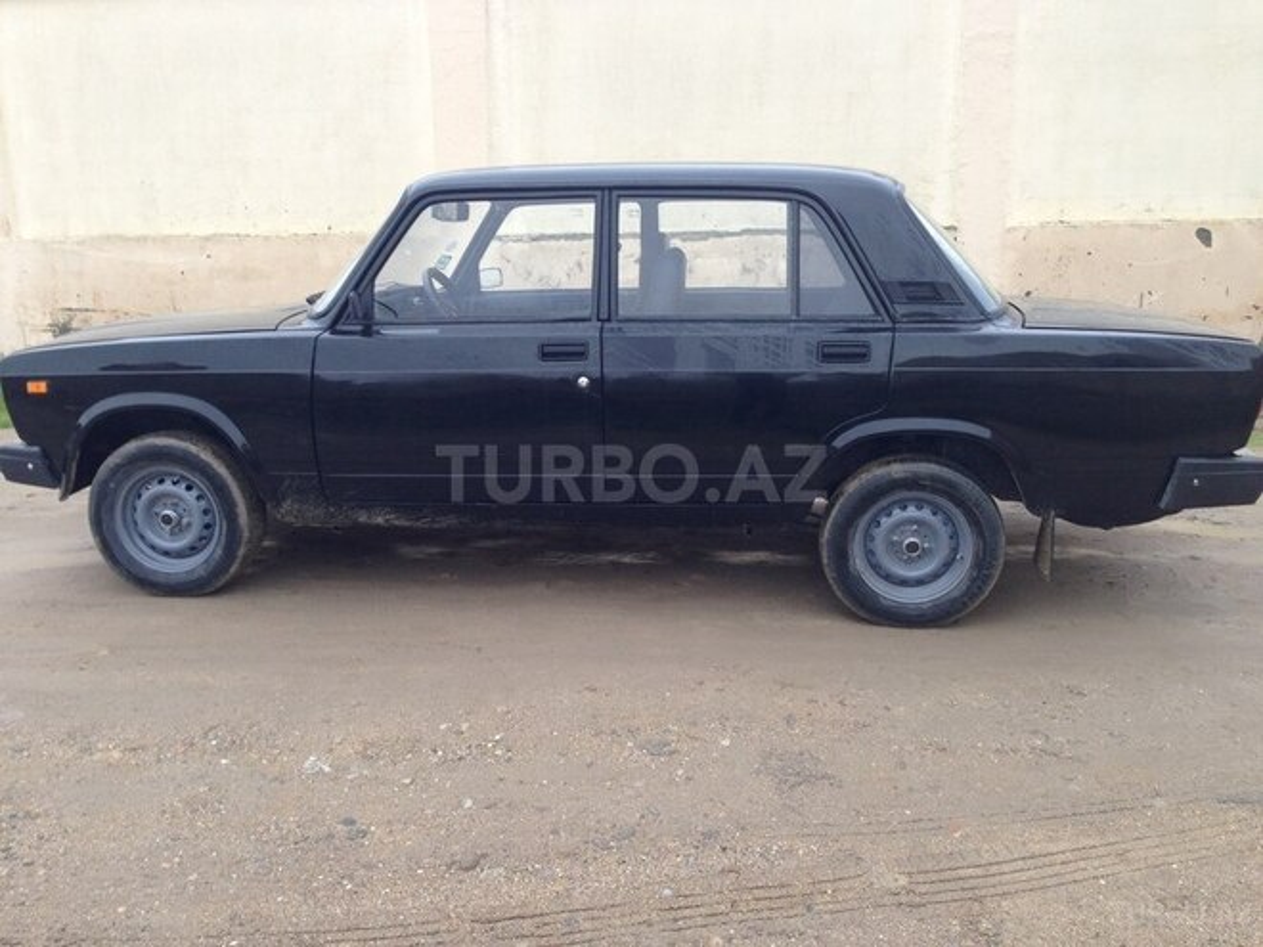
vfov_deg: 42.9
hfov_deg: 55.4
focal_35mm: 33
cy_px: 474
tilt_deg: -14.5
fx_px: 1204
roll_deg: +1.0
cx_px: 632
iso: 50
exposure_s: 1/120
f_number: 2.4
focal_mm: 4.12
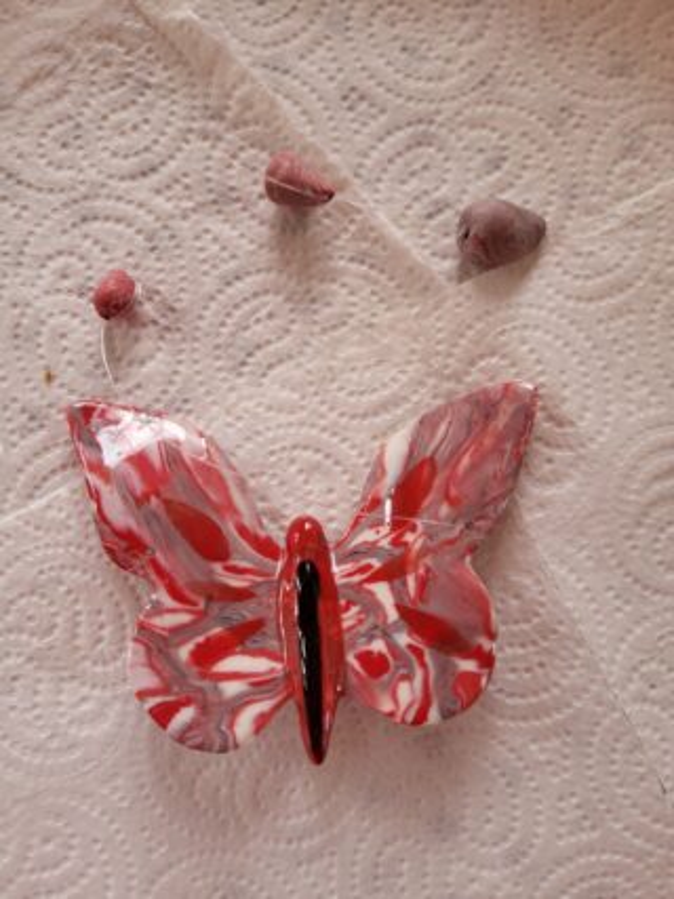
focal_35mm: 26
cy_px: 450
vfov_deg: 67.3
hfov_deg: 53.0
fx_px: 675
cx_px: 337
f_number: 1.8
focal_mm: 5.4
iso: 160
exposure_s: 1/120
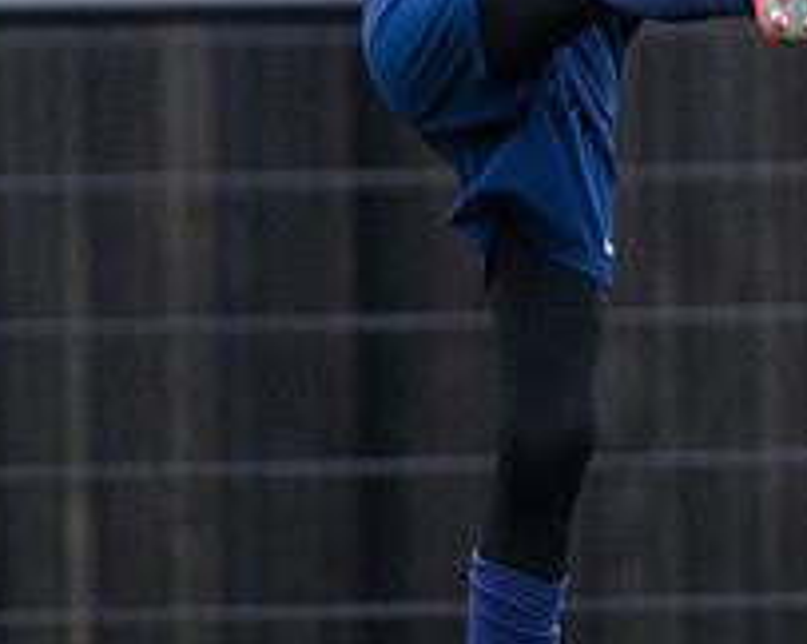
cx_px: 419
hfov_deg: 1.2
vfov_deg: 0.9
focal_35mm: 1672
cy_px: 369
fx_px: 39896
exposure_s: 1/2000
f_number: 2.8
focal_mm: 400
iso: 5600
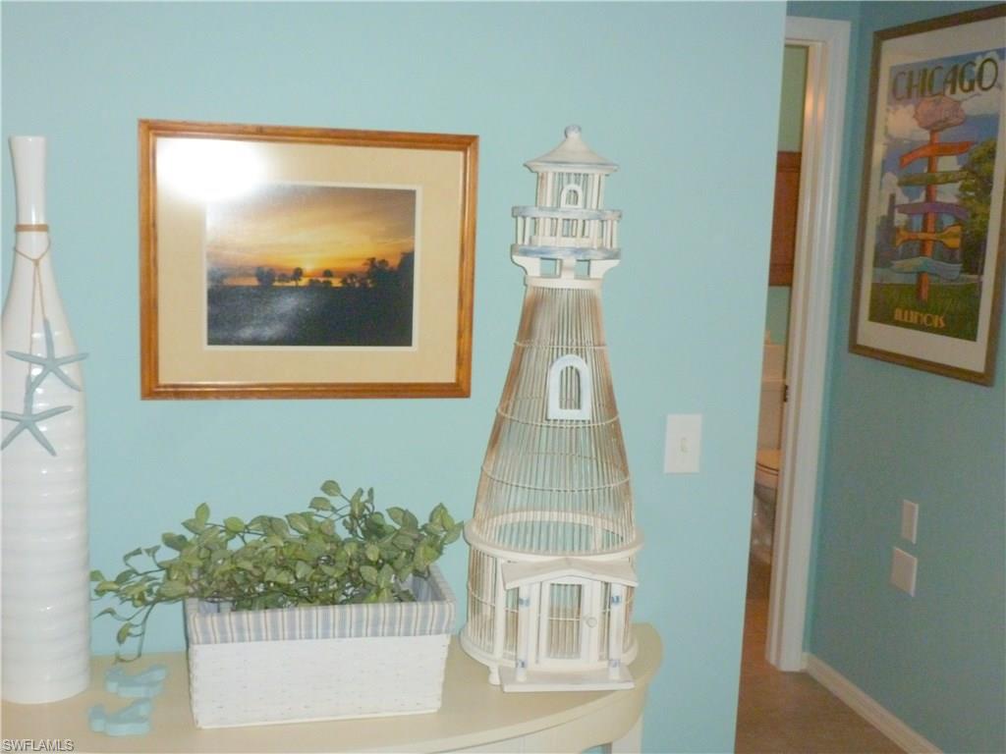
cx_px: 503
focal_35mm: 38
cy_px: 377
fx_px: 1104
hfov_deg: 49.0
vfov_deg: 37.7
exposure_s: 1/125
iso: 400
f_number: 3.8
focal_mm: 6.8
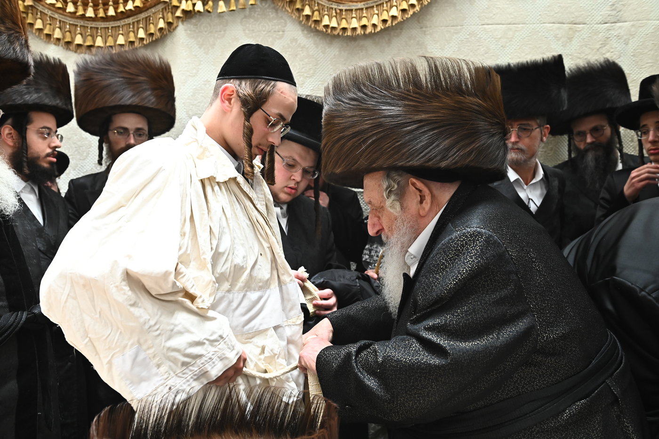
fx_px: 641
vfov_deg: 37.8
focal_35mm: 35
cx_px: 330
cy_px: 220
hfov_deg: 54.4
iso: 1600
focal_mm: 35
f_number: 5.6
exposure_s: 1/200
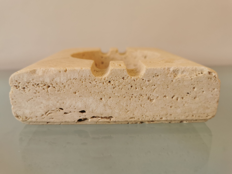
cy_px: 87
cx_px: 116
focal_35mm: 27
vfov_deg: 51.4
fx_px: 181
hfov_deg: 65.3
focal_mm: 5.58
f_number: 1.8
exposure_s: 1/100
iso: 64
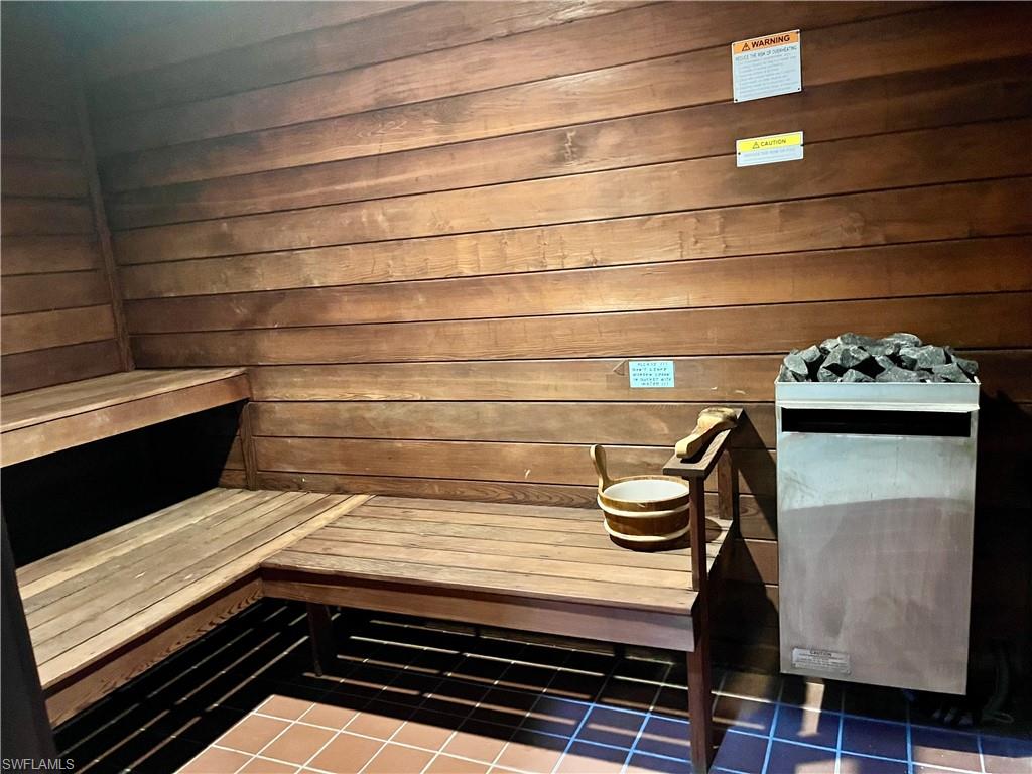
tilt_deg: -11.6
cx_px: 516
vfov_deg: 53.1
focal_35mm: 26
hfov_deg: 67.3
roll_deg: +5.5
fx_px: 775
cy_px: 387
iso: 800
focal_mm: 5.1
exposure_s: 1/30
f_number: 1.6
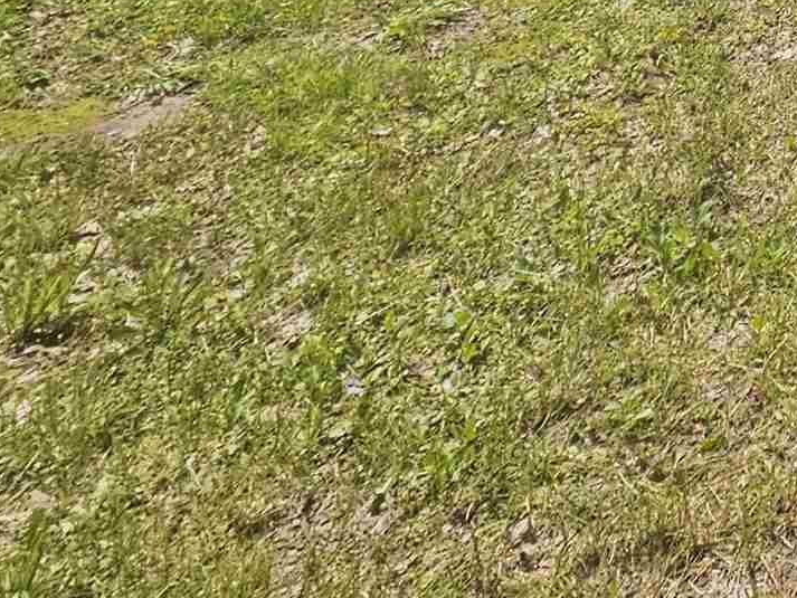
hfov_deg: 21.6
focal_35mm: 56
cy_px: -636
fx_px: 1290
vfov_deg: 17.5
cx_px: 1445
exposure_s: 1/1849
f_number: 2.2
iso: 50
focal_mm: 2.2
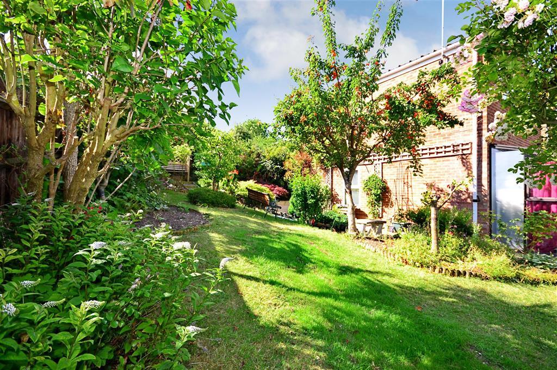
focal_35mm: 15
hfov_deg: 100.5
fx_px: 232
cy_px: 185
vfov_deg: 77.1
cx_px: 278
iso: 200
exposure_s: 1/125
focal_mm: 10
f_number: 5.6
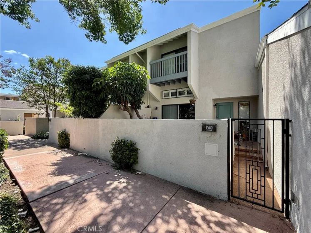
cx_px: 156
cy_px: 116
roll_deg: +0.6
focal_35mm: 14
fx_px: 126
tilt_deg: +0.6
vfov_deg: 85.7
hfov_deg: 102.1
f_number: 2.2
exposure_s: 1/284
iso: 50
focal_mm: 2.22
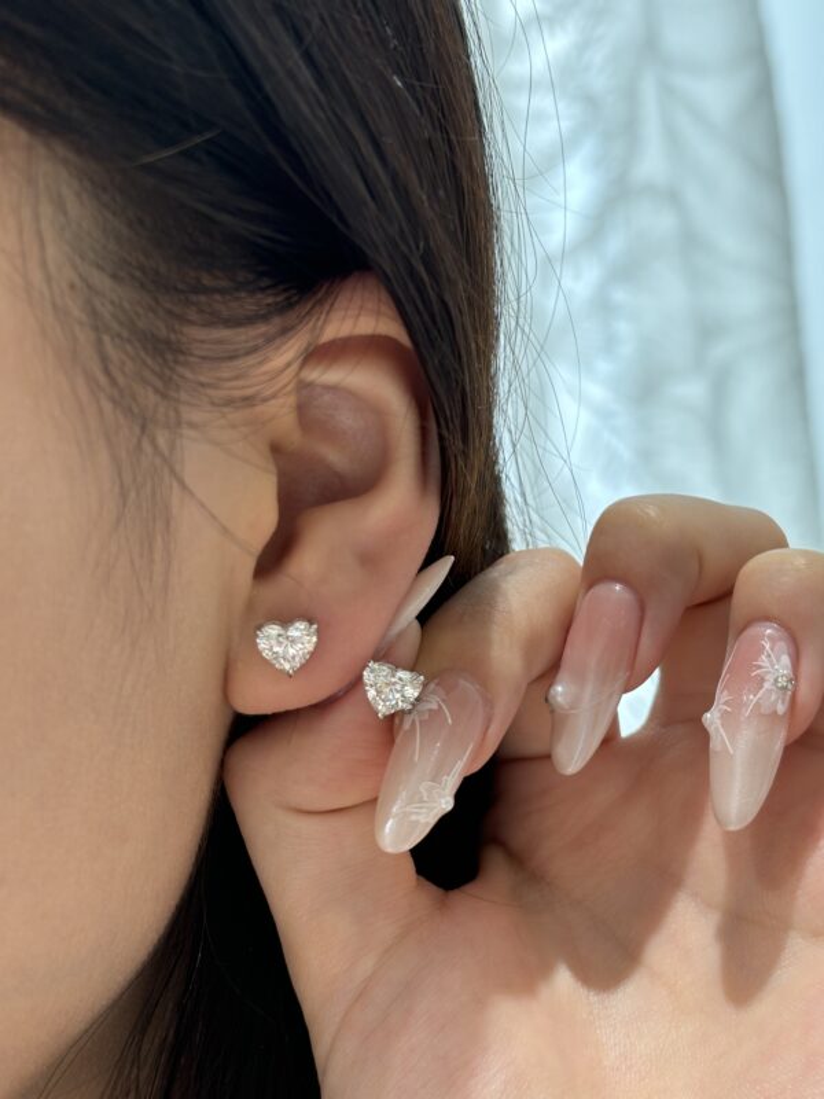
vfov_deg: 36.8
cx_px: 412
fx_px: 1650
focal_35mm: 52
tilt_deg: +12.8
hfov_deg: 28.0
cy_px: 550
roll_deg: +3.0
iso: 50
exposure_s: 1/68
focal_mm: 5.96
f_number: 1.6
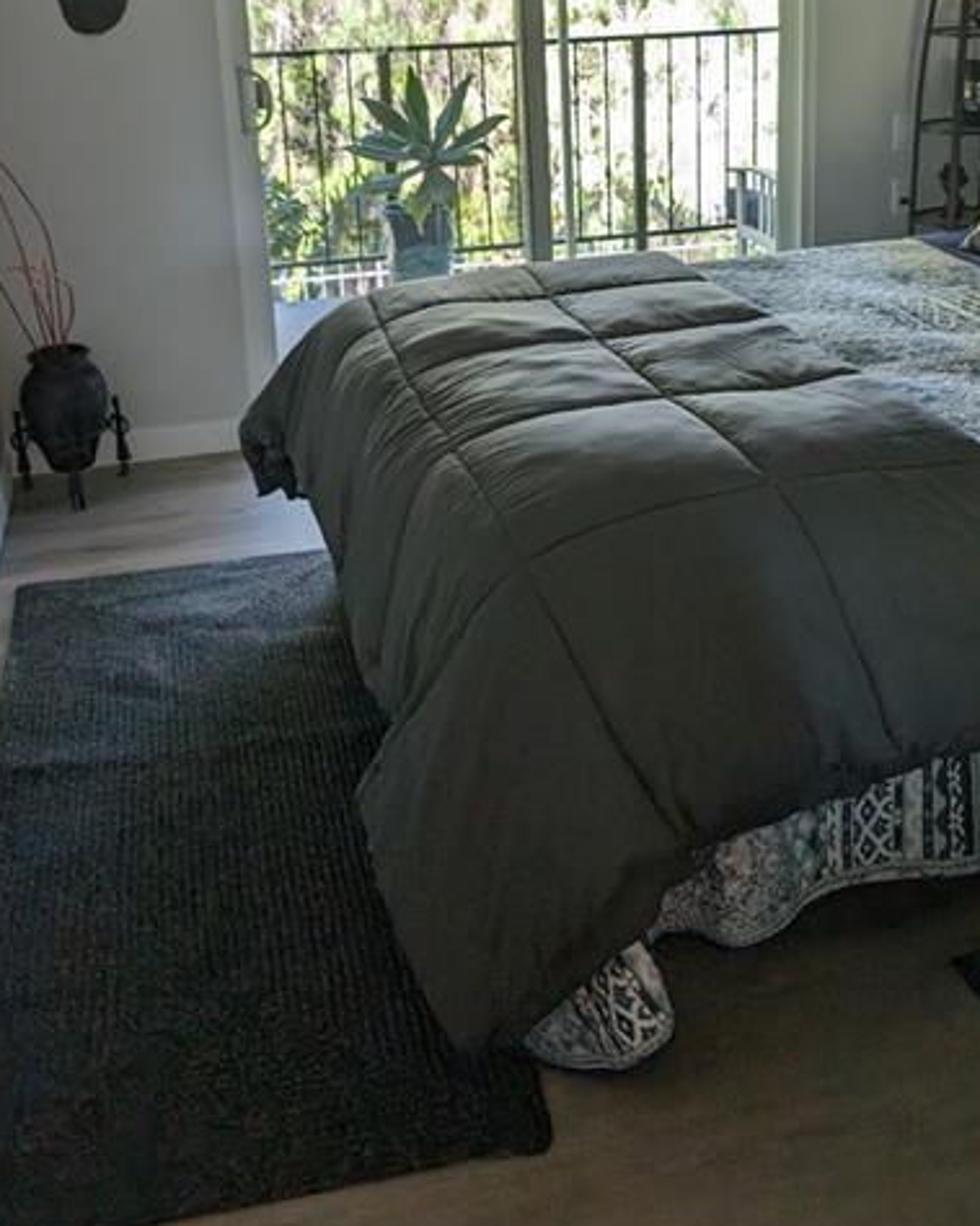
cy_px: 308
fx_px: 1378
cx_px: 595
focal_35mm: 38
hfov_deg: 39.0
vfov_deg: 46.3
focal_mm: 6.9
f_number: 1.68
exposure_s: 1/120
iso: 52
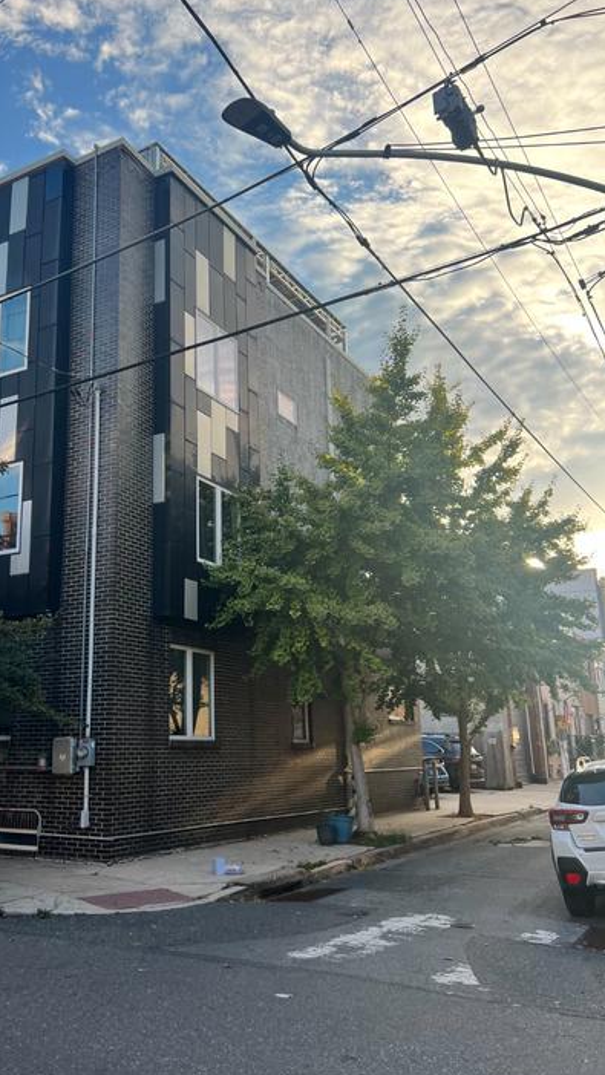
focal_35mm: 31
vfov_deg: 62.6
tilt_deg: +13.7
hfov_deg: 37.1
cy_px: 504
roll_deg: +0.1
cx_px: 168
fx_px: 884
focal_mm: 5.7
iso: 50
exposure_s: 1/887
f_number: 1.5
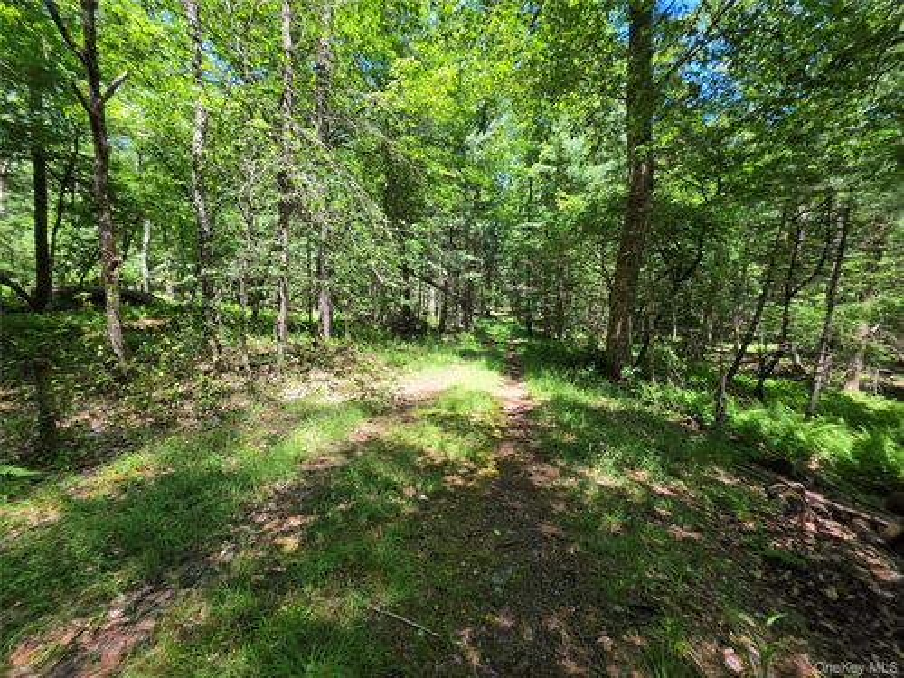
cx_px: 452
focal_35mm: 13
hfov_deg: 106.2
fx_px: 339
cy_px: 339
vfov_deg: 89.9
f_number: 1.9
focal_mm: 2.2
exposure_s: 1/120
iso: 20
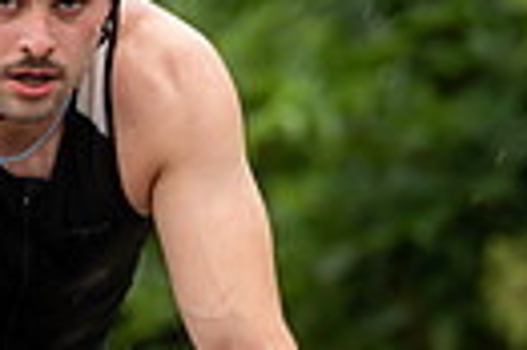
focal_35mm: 886
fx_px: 12954
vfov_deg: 1.5
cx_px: -48
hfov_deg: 2.3
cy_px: 99
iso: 320
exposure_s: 1/400
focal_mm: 200
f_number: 3.2
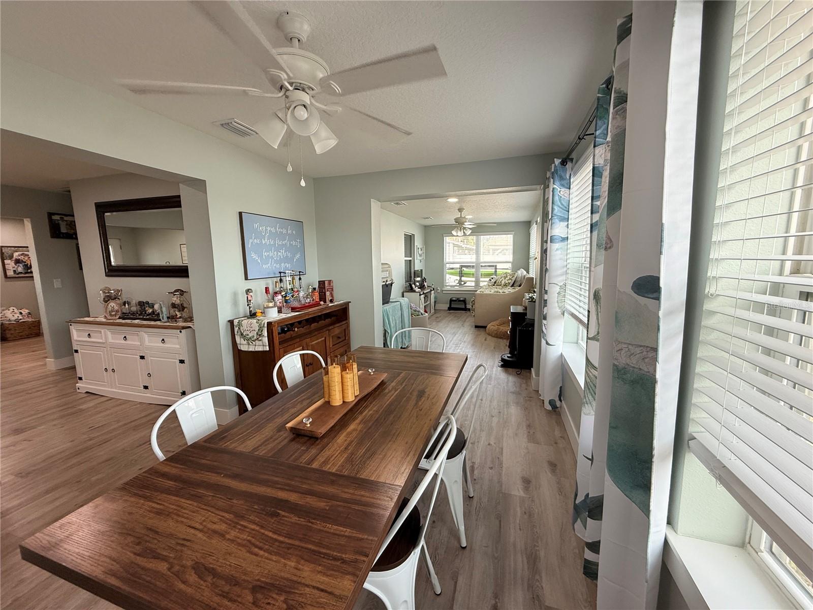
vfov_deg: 85.7
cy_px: 305
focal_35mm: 14
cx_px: 406
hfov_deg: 102.1
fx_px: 329
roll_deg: +1.2
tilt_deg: -6.5
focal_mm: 2.22
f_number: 2.2
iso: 100
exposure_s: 1/120
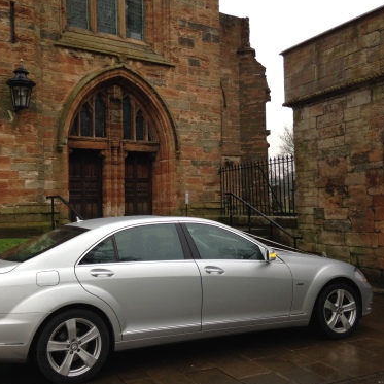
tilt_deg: +0.3
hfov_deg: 41.7
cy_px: 194
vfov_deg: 41.9
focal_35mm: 40
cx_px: 160
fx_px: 502
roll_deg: +1.0
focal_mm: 4.12
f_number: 2.4
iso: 64
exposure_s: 1/120
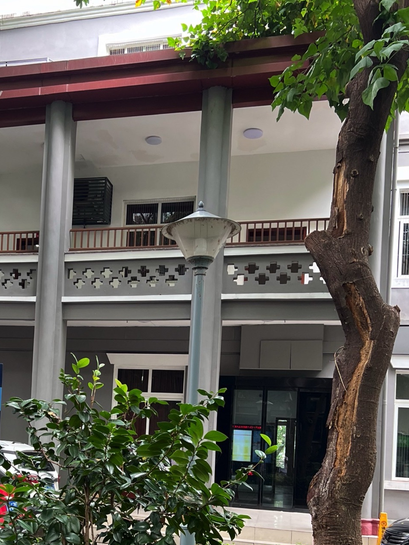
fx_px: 662
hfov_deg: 33.5
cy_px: 411
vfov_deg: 43.3
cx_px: 94
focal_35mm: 42
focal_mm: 5.7
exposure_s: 1/121
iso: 100
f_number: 1.5
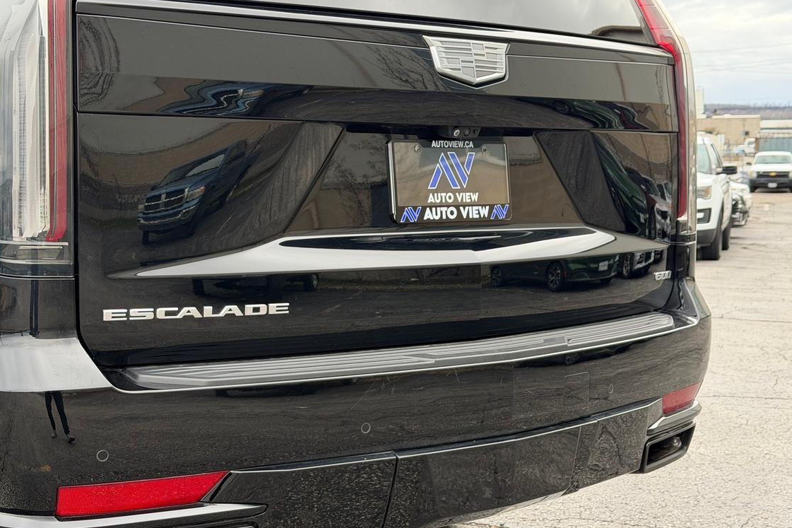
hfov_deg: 35.0
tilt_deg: -5.4
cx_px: 352
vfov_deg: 23.8
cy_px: 269
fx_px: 1254
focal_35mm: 57
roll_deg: +0.6
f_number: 1.78
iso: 80
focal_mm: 6.76
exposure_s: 1/513
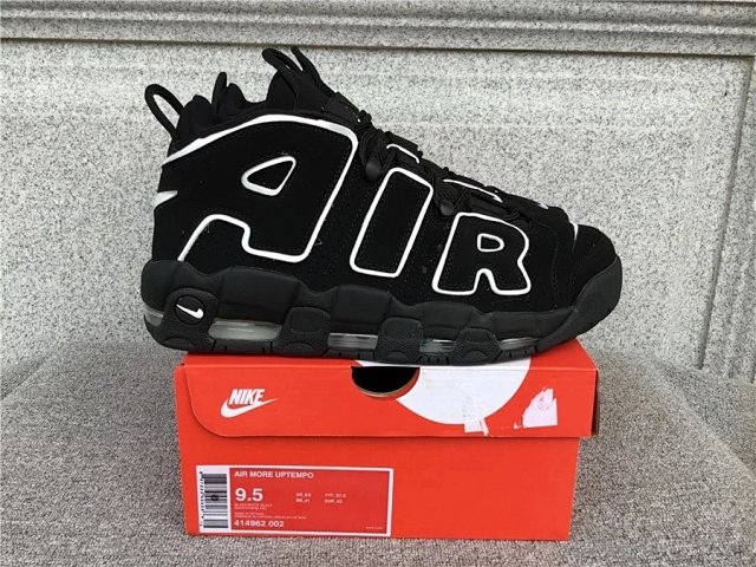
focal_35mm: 31
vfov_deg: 45.4
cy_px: 284
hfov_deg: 58.4
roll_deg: -0.9
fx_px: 677
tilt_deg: -17.3
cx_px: 378
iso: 25
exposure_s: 1/118
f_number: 2.4
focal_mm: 3.3
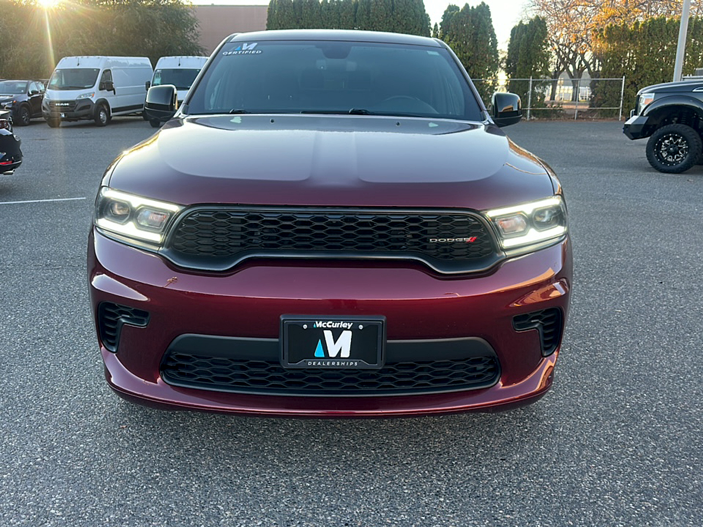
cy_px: 264
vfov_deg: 54.9
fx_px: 508
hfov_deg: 69.4
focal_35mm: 25
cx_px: 352
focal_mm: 6.86
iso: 100
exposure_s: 1/362
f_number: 1.78
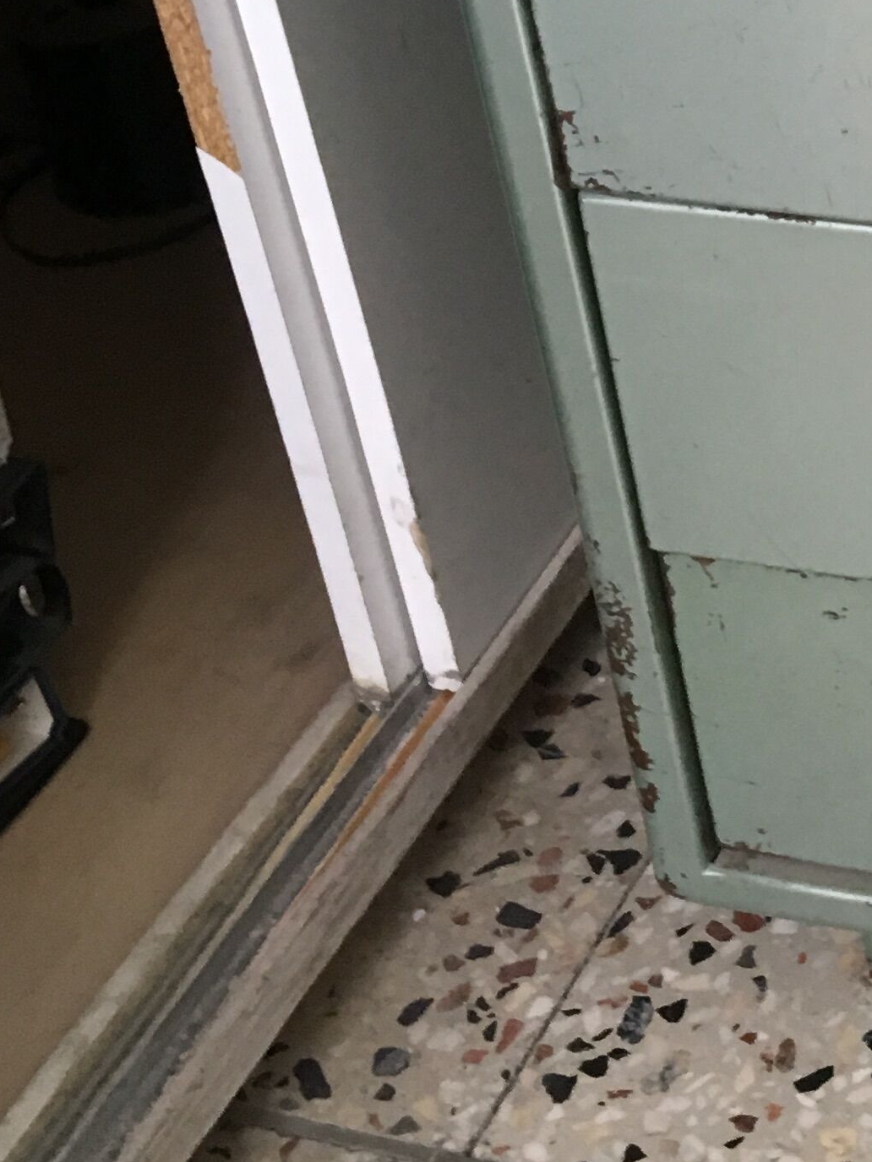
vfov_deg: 22.4
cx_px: 1201
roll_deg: +2.7
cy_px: 85
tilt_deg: -35.7
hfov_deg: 16.2
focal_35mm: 85
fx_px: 2855
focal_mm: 4.15
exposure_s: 1/33
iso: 125
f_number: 2.2
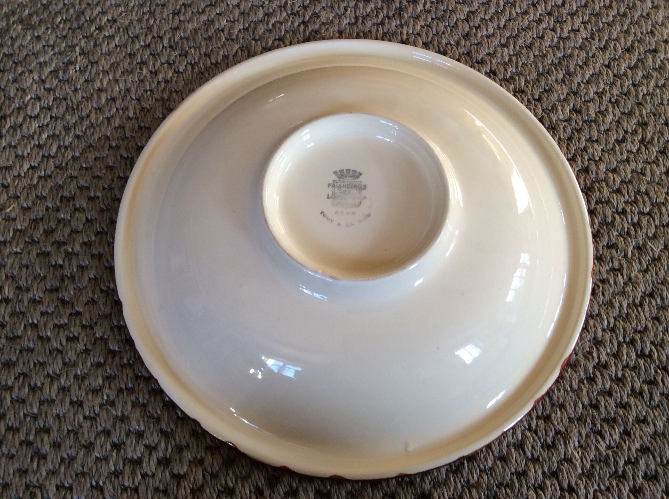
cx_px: 334
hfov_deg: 56.9
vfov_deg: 44.1
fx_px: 618
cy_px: 250
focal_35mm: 32
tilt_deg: -68.2
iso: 40
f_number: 2.4
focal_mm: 3.3
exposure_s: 1/24
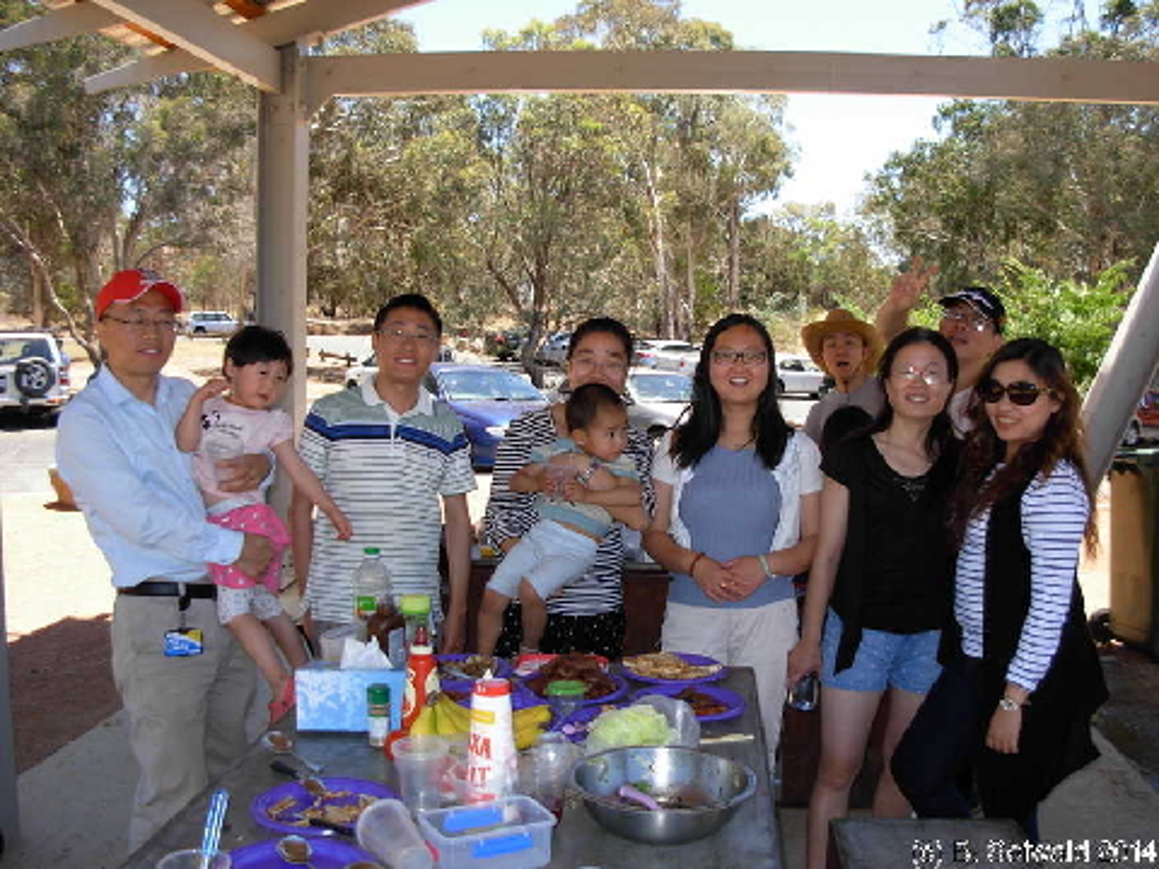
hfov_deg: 49.0
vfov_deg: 37.7
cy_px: 434
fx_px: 1272
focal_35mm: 38
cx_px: 580
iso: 79
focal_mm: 6.3
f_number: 2.9
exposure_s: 1/332
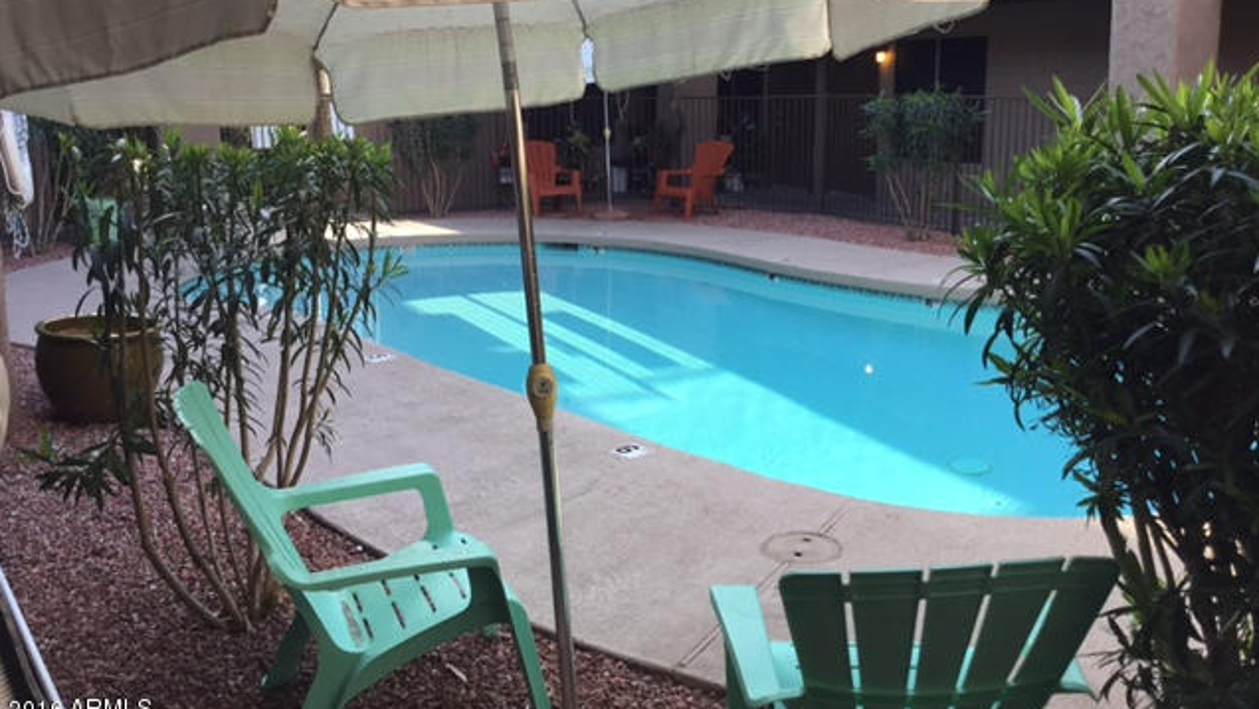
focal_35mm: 34
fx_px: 1135
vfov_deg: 34.5
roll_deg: -0.6
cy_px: 273
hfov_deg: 58.0
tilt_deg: -11.0
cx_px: 630
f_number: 2.4
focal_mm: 3.3
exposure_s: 1/120
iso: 32
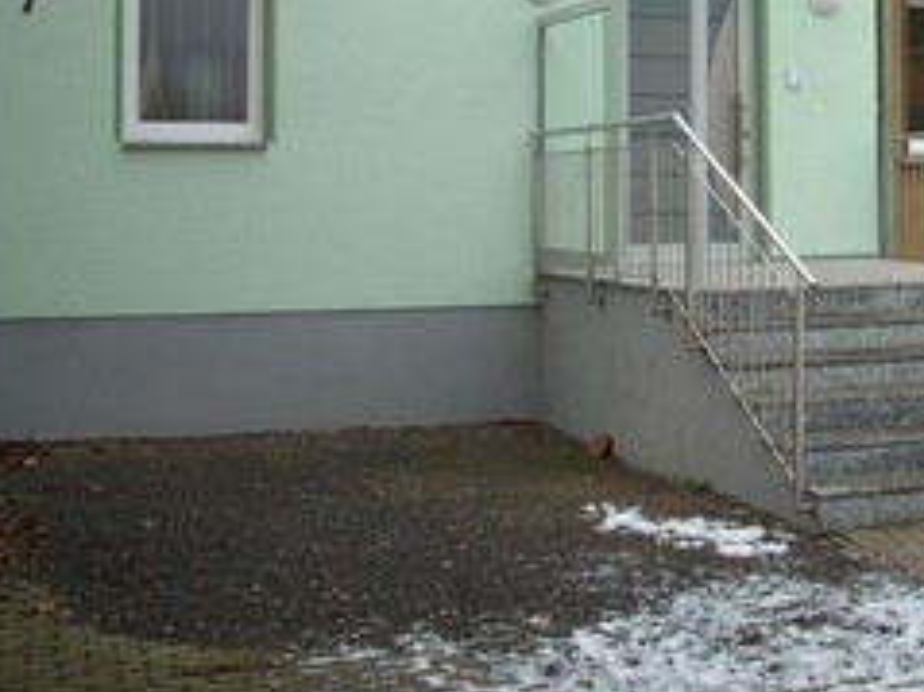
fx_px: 1654
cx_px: 735
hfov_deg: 30.5
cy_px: 143
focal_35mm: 62
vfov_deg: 23.3
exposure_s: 1/52.7
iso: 64
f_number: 2.8
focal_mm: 6.2
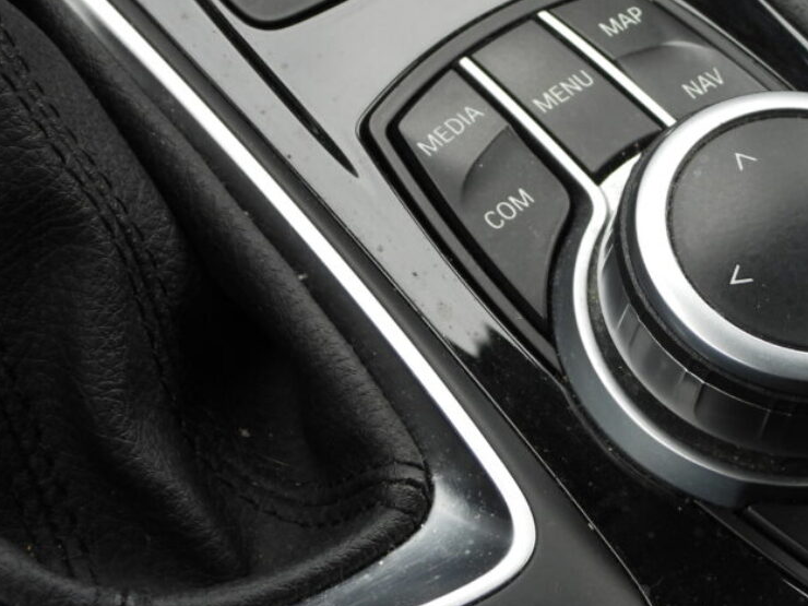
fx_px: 2918
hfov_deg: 15.7
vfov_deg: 11.8
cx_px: 596
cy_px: 180
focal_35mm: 125
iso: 100
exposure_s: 1/100
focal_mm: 11.7
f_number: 3.5
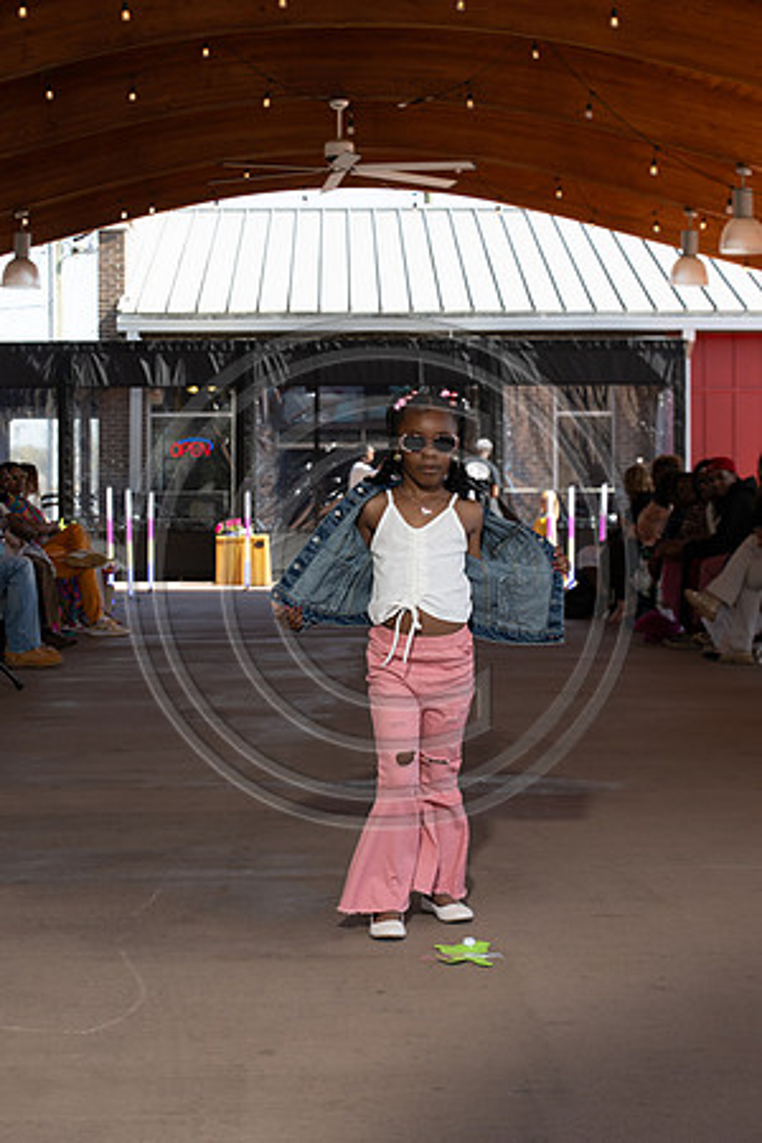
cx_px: 381
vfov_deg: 28.8
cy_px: 572
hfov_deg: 19.5
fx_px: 2222
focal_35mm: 70
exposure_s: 1/200
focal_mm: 70
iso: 200
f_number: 6.3
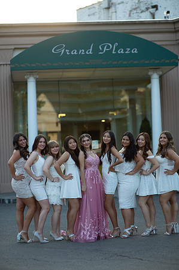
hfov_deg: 16.0
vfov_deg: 23.9
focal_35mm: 85
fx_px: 635
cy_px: 135
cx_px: 90
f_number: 2
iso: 250
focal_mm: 85
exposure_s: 1/1000
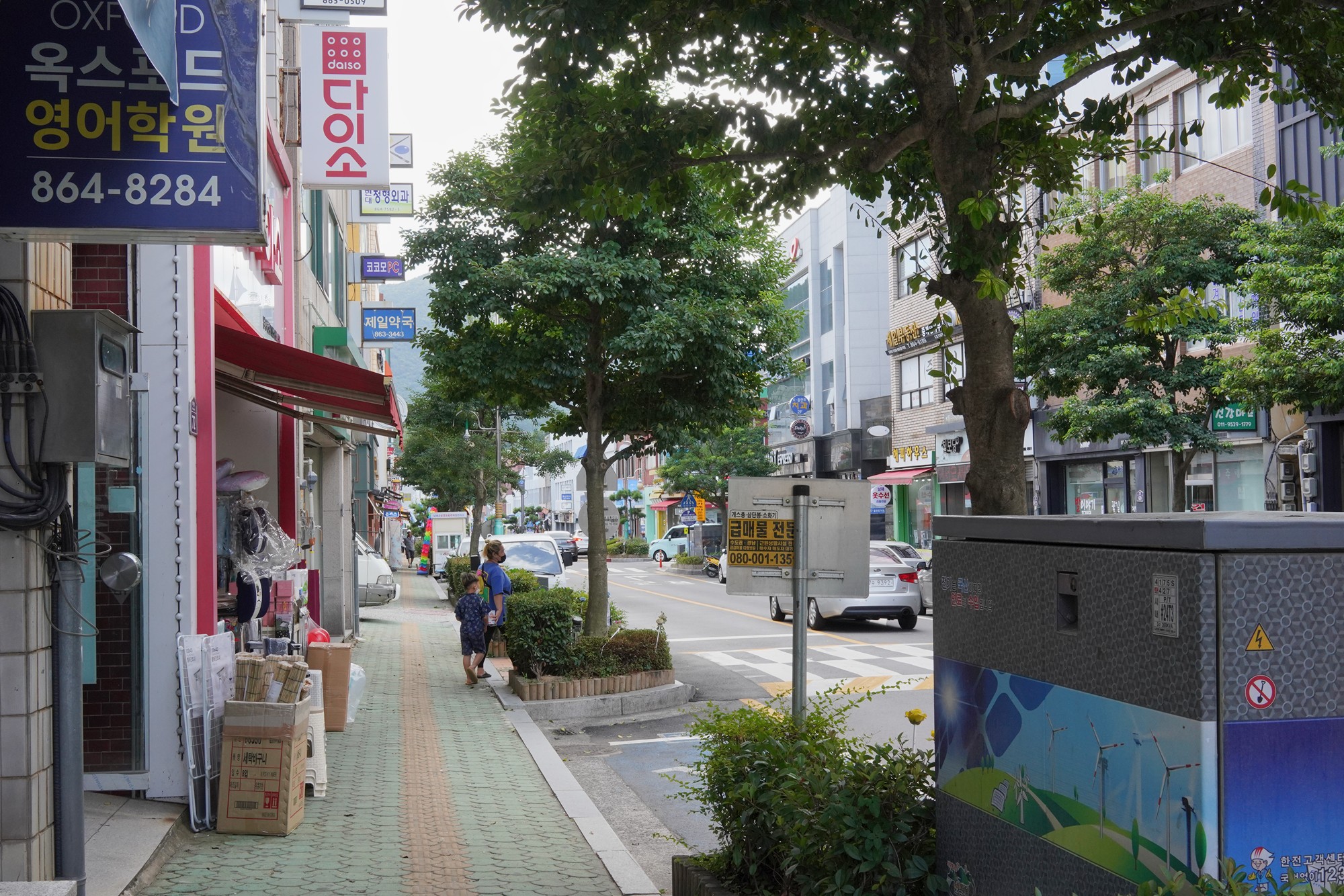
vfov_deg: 37.9
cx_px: 672
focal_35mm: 35
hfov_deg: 54.4
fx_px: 1307
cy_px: 448
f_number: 16
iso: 800
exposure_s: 1/100
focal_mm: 35
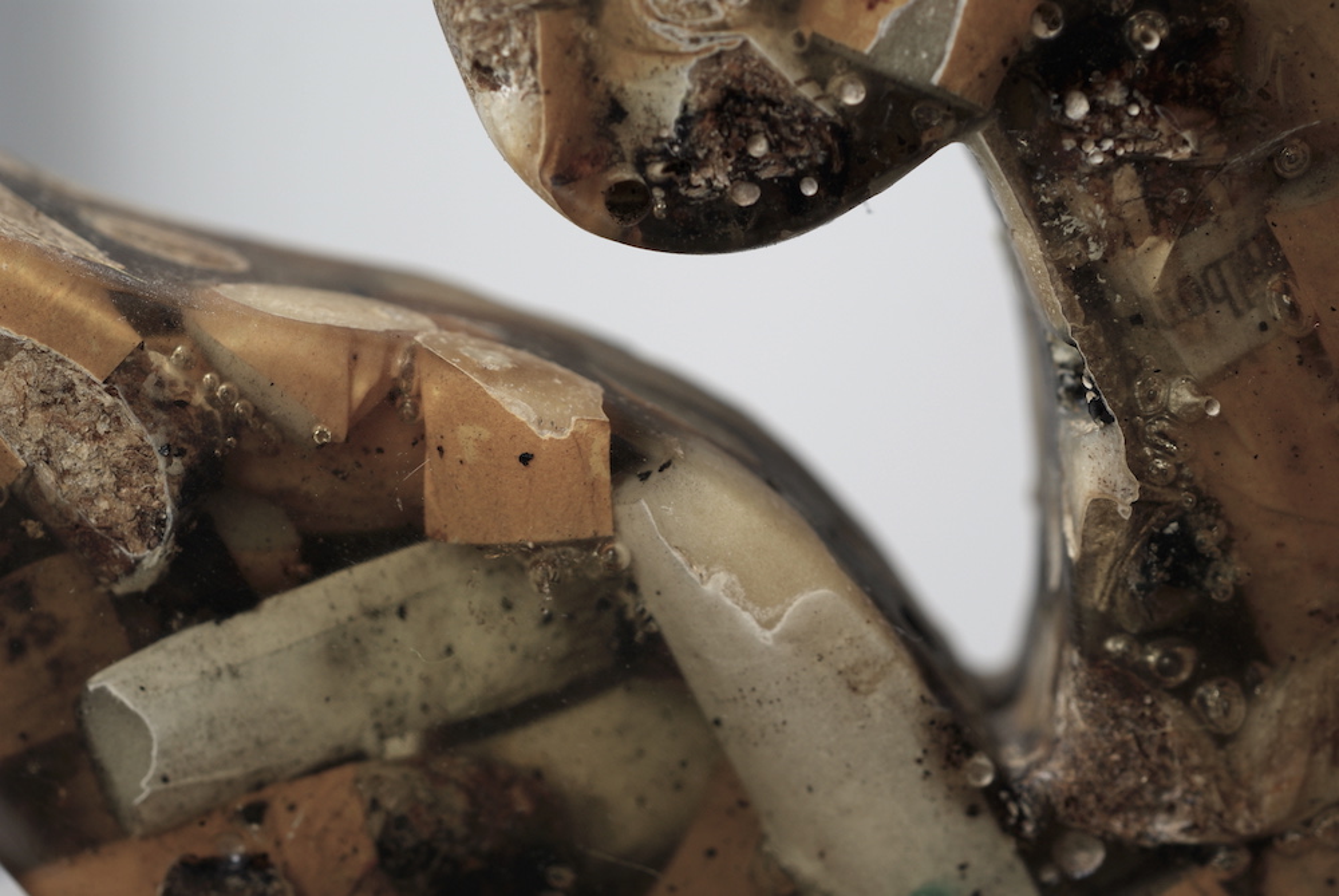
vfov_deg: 18.2
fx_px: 2792
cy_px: 448
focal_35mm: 75
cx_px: 670
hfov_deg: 27.0
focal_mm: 50
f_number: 4.5
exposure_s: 1/100
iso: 100
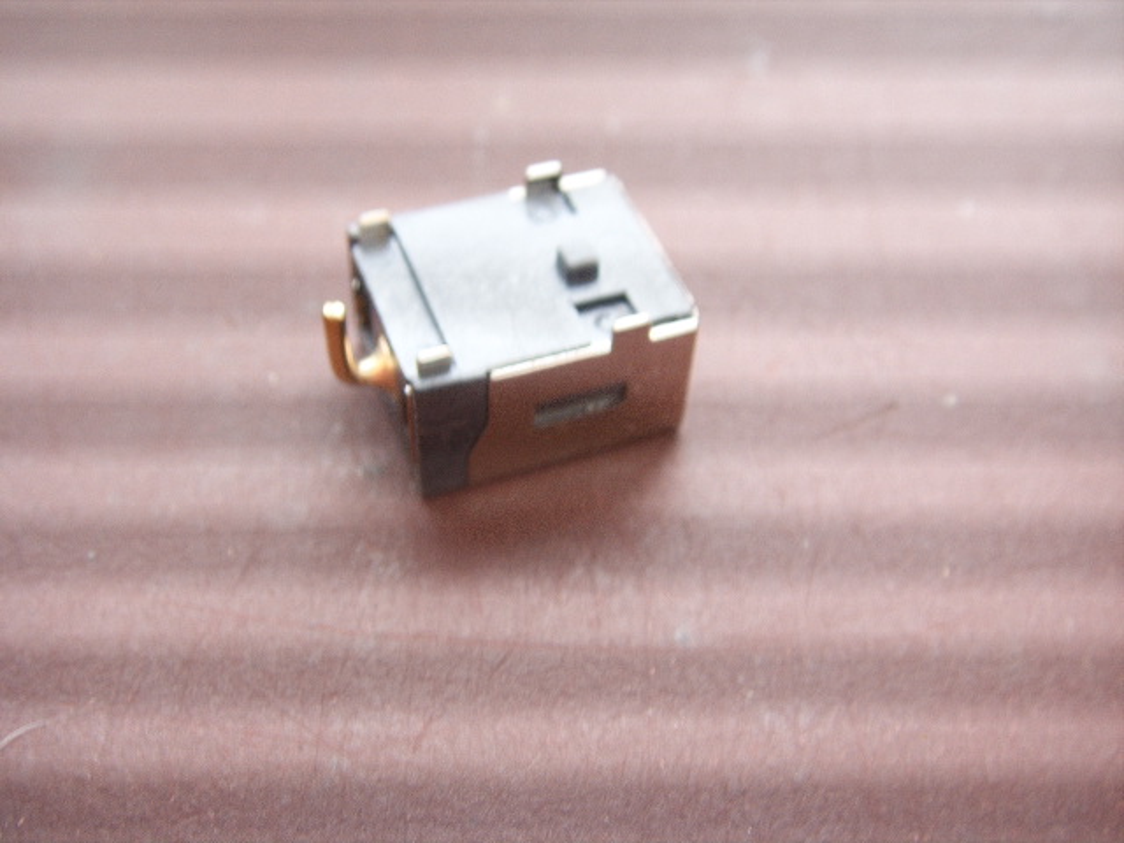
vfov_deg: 36.8
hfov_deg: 47.9
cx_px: 562
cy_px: 422
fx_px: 1266
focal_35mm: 39
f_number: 3.5
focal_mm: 6.6
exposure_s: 1/3
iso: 63
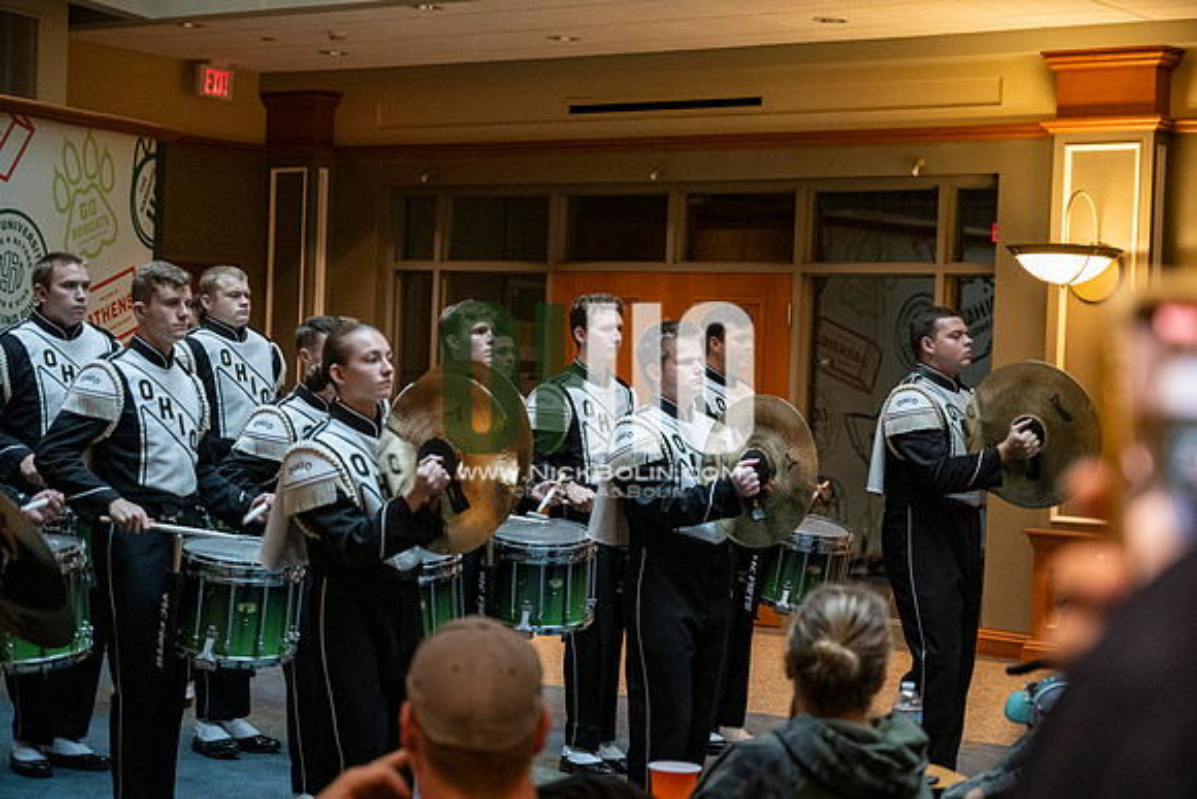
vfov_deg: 19.5
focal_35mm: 70
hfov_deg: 28.8
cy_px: 400
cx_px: 598
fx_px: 2328
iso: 3200
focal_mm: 70
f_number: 4
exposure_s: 1/200
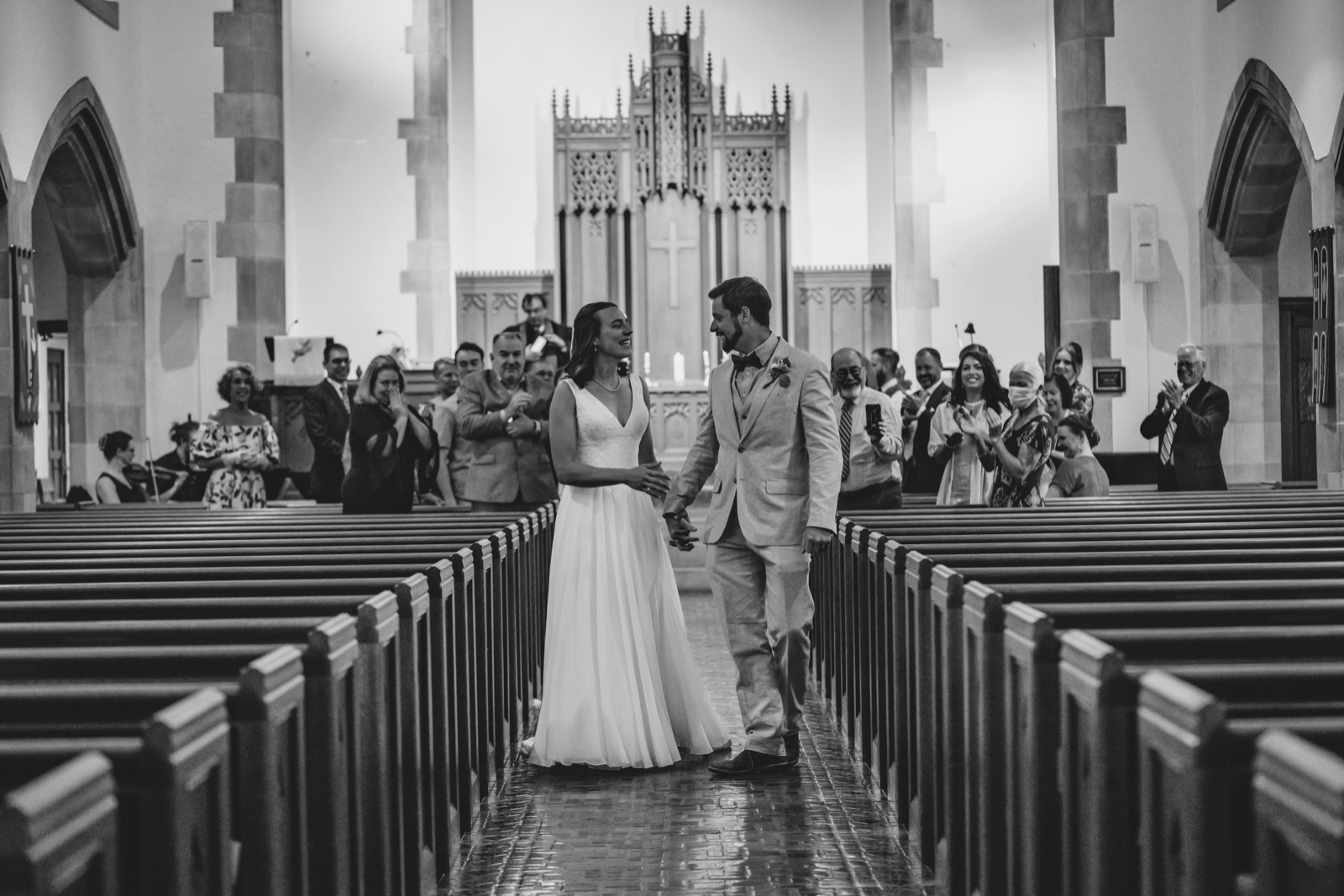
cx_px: 672
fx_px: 2725
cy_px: 448
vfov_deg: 18.7
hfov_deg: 27.7
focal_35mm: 73
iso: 4000
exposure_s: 1/200
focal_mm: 73
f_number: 2.8
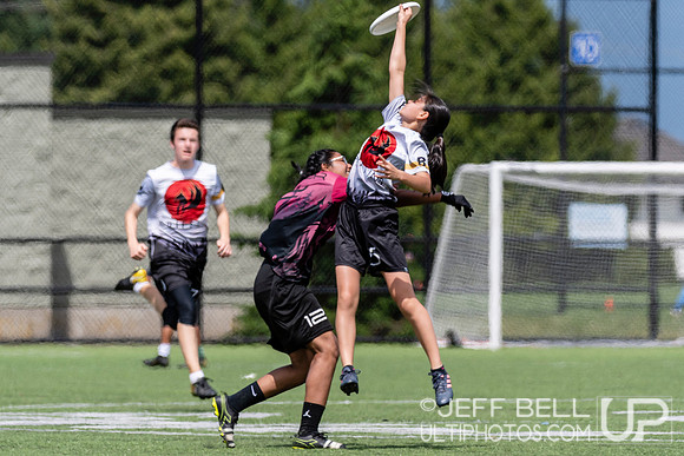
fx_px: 9812
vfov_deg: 2.7
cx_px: 390
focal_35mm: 516
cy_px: 181
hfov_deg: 4.0
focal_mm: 270
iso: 160
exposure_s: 1/1600
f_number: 4
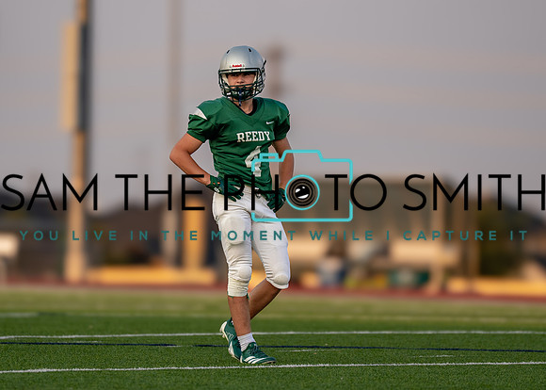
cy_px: 191
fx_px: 4561
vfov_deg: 4.9
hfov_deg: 6.9
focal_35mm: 294
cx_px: 269
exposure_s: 1/2000
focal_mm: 200
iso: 400
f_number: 2.8
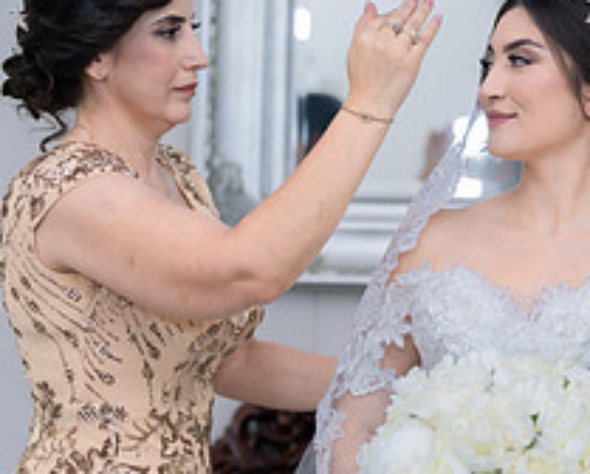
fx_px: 2274
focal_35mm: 130
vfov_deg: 11.9
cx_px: 457
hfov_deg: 14.7
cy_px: 233
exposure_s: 1/200
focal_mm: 50
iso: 640
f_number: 2
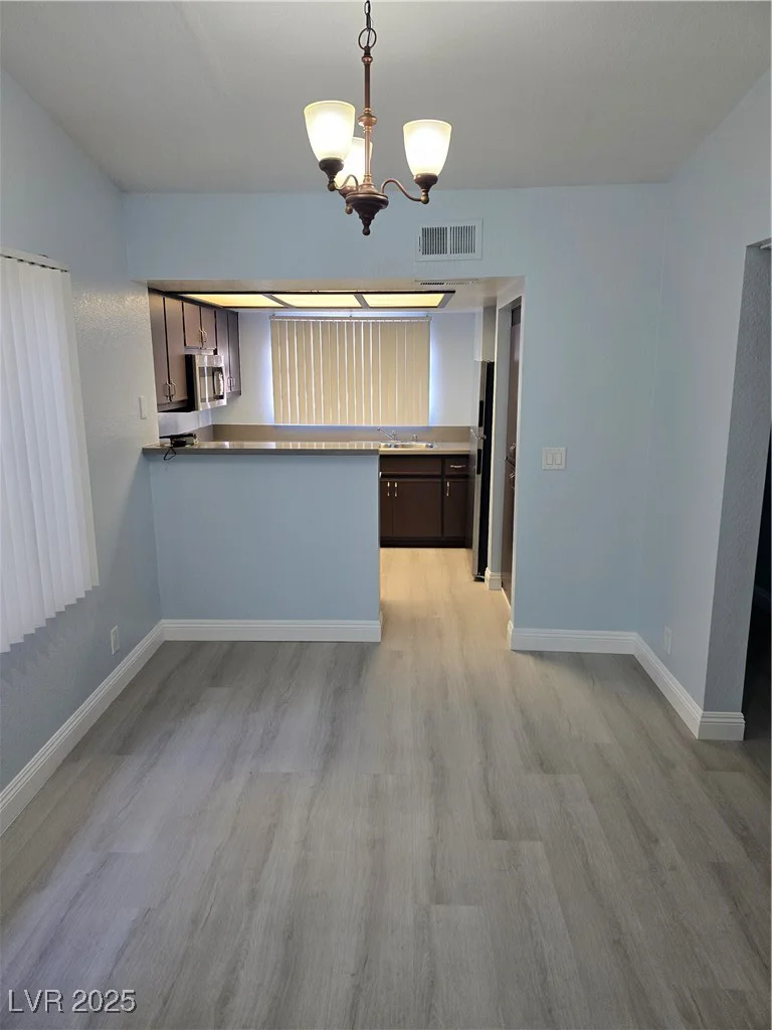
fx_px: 684
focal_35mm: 23
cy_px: 515
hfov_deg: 58.9
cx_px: 386
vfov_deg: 73.9
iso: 250
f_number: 1.7
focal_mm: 6.3
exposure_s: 1/120
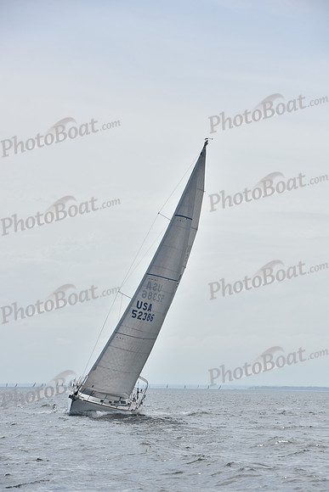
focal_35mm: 130
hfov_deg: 10.6
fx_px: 1781
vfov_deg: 15.8
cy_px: 246
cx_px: 164
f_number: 8
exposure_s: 1/1250
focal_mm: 130
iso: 200
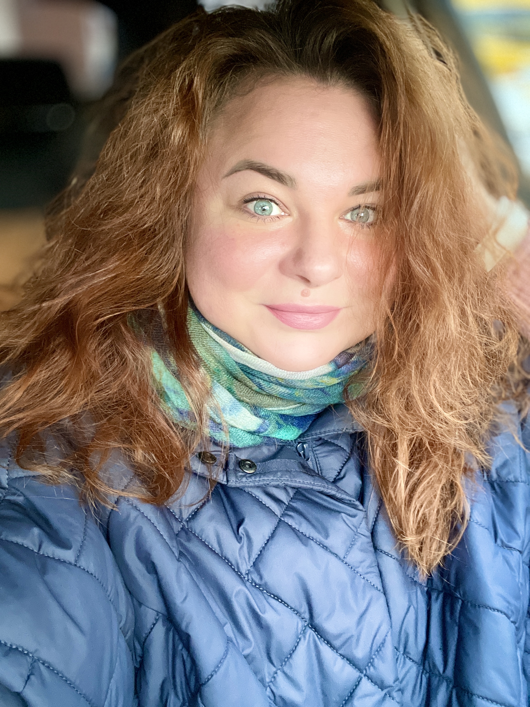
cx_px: 265
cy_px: 354
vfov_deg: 60.0
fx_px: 612
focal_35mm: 30
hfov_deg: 46.8
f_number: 2.2
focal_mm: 2.71
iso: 320
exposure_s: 1/60
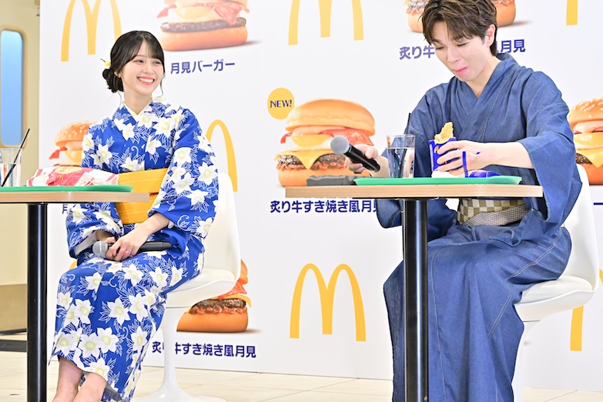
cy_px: 164
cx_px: 323
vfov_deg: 16.4
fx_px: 1390
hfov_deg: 24.5
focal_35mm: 83
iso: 4000
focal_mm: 65
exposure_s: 1/160
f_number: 6
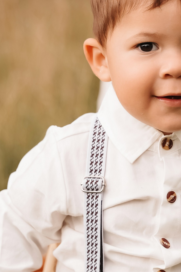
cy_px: 194
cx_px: 135
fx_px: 1320
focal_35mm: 175
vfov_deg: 11.7
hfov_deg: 7.8
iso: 100
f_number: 2.8
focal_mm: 70
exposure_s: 1/800
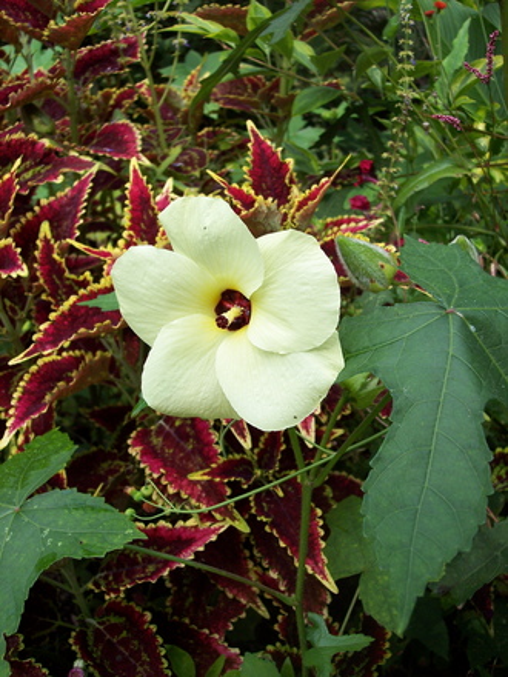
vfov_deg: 47.9
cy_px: 338
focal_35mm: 39
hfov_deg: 36.8
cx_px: 254
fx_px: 763
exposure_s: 1/500
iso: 100
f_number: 3.4
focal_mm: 8
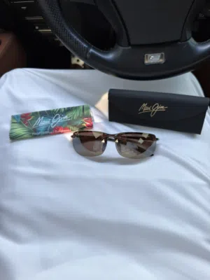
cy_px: 140
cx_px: 105
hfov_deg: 56.8
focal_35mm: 24
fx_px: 194
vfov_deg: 71.6
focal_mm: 6.76
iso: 100
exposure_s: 1/60
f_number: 1.78
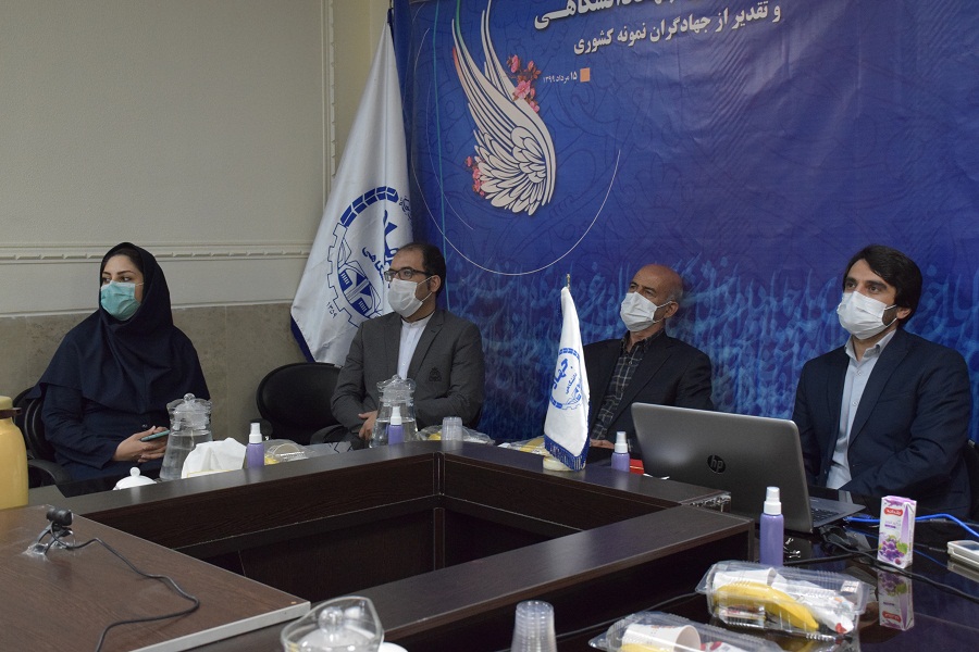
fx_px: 1224
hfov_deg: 43.6
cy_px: 326
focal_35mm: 45
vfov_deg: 29.9
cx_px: 490
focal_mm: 30
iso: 3200
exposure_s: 1/80
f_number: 7.1
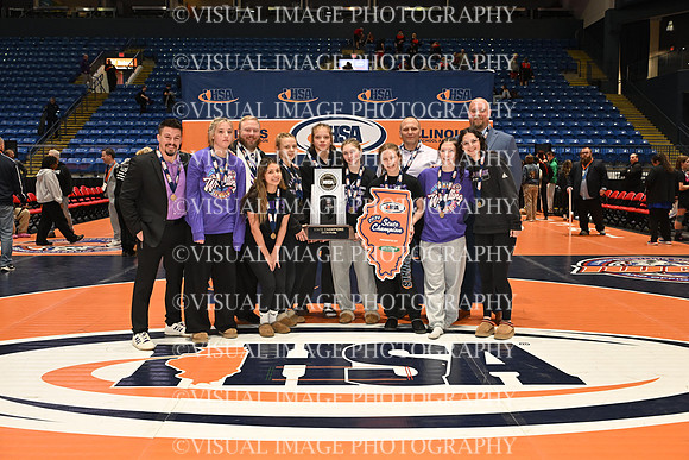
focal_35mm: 35
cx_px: 344
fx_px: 670
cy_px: 230
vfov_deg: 37.9
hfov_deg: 54.4
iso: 1600
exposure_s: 1/160
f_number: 5.6
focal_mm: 35
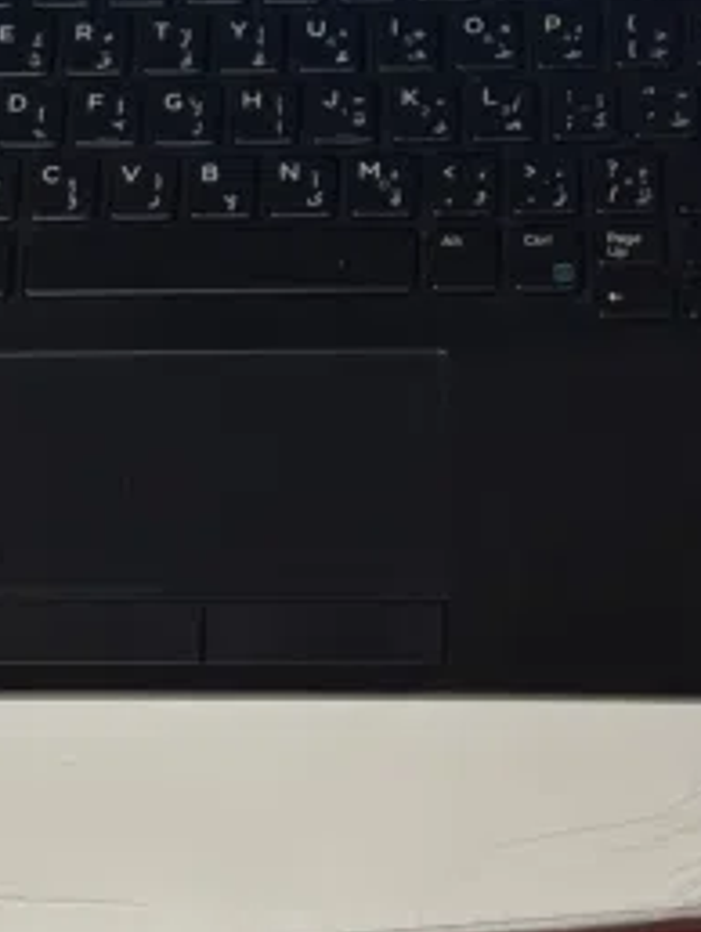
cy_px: 9
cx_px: 307
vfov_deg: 19.3
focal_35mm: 99
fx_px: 2669
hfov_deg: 15.0
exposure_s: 1/60
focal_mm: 6.86
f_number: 1.78
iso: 250
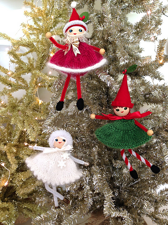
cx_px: 84
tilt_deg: -4.1
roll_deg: +1.4
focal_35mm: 33
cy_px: 112
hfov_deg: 42.9
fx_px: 214
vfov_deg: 55.4
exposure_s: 1/24
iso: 50
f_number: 2.4
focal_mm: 4.12
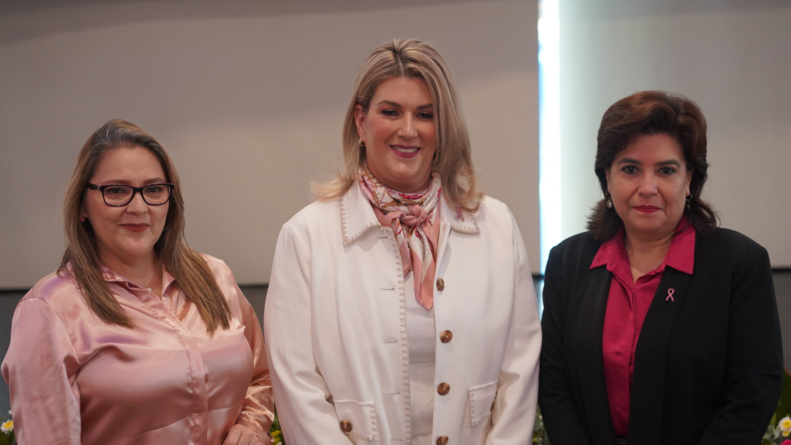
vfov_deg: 12.3
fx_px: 2055
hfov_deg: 21.8
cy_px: 259
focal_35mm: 98
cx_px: 406
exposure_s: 1/160
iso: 2500
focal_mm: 85
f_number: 4
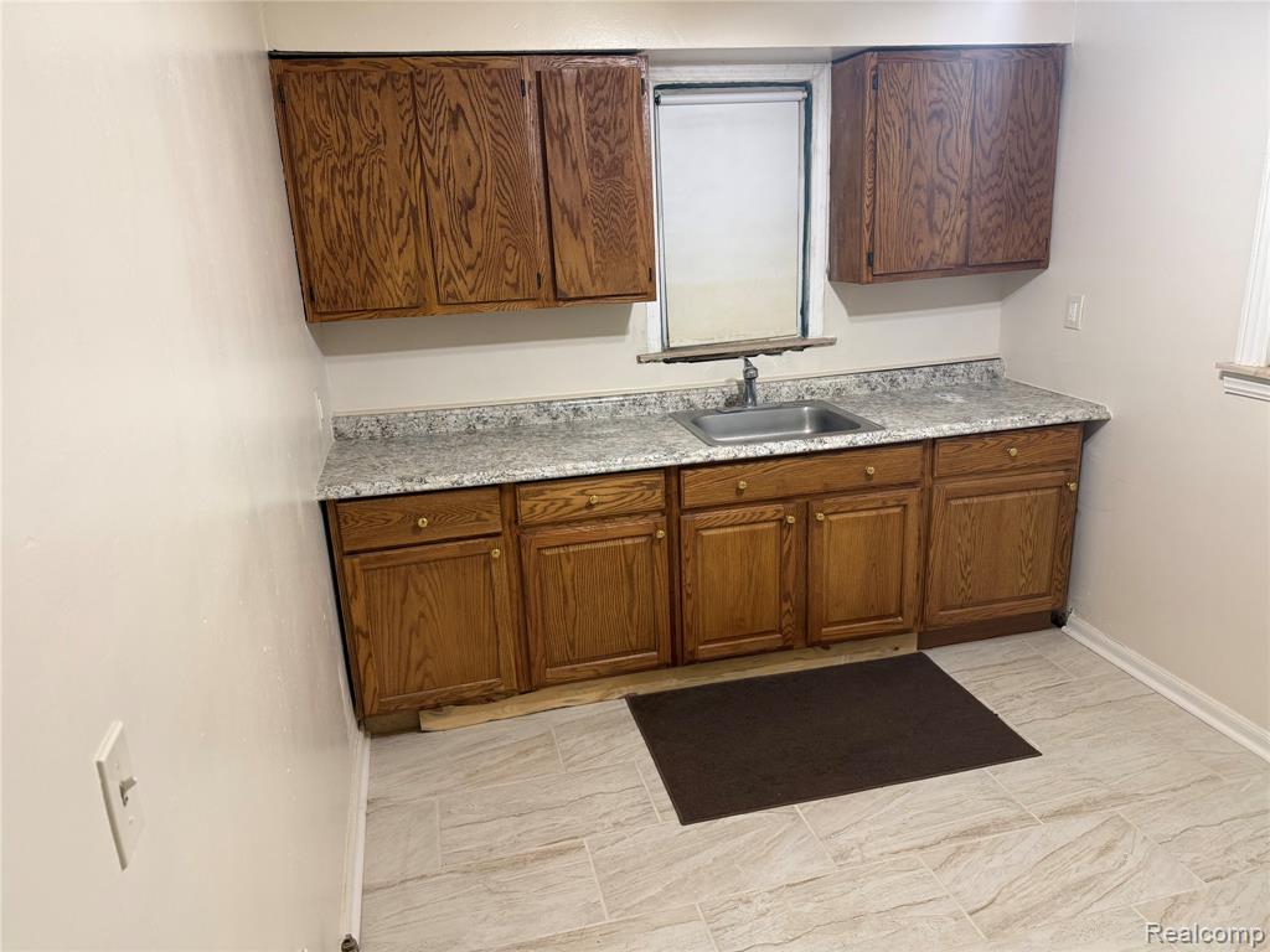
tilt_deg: -16.3
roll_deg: +2.7
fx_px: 881
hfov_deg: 71.6
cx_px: 635
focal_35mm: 24
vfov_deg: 56.8
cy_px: 476
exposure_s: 1/60
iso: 160
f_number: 1.78
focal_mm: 6.76
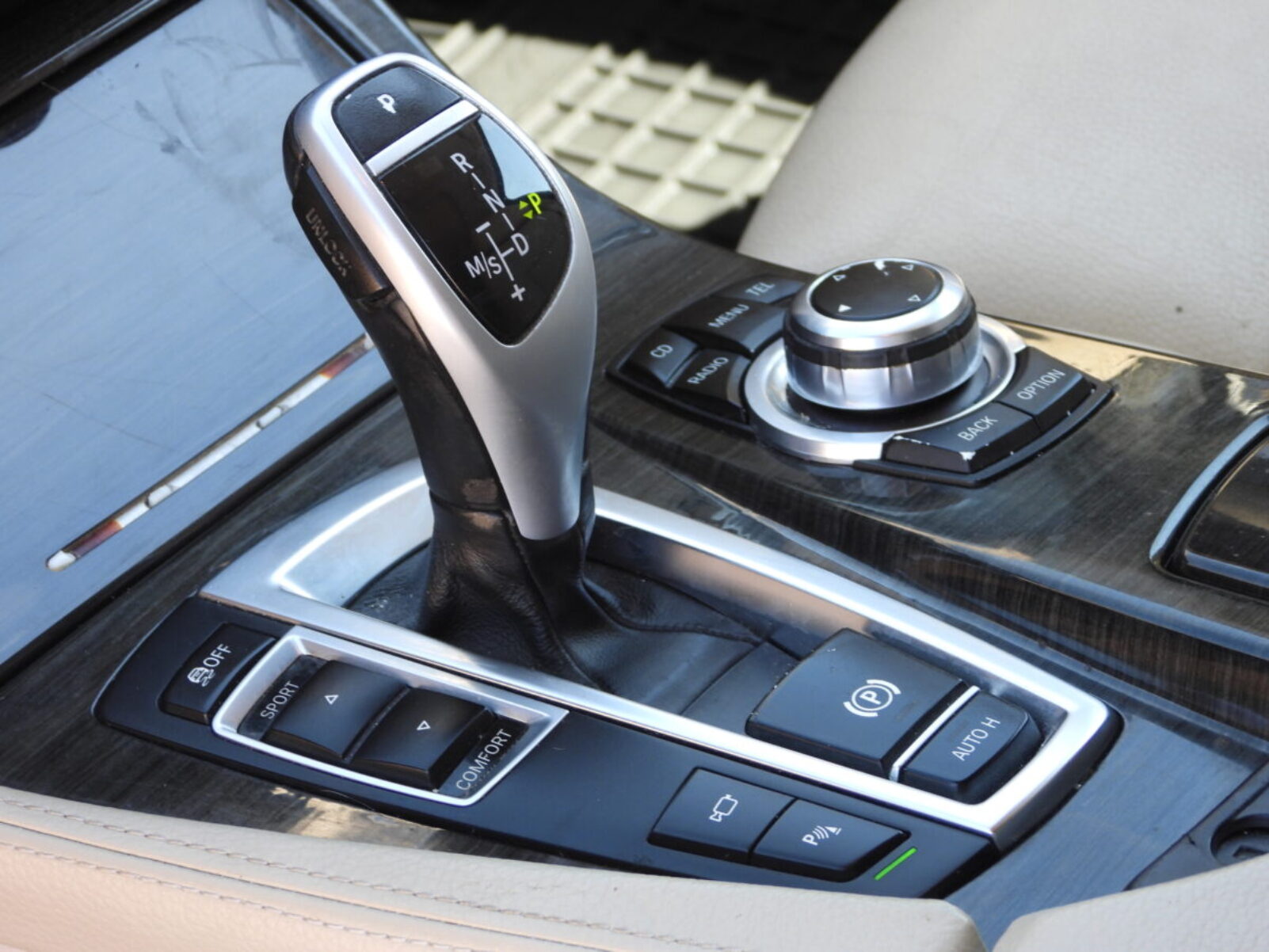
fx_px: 4950
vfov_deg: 11.0
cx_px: 634
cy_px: 476
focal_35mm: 135
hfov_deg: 14.6
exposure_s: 1/60
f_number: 4
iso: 160
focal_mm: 24.3
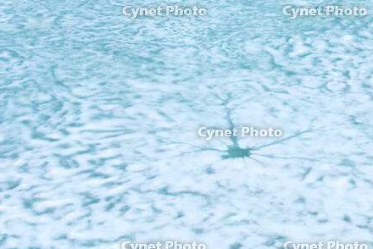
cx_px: 245
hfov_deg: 18.7
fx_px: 1130
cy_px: 130
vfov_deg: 12.6
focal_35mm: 109
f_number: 18
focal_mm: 80
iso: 100
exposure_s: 1/100
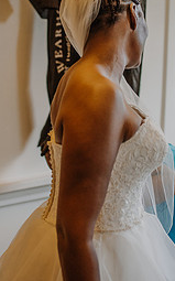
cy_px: 73
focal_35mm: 63
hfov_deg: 20.5
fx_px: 482
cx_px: 120
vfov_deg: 31.9
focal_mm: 35
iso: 1400
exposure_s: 1/1000
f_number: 2.2
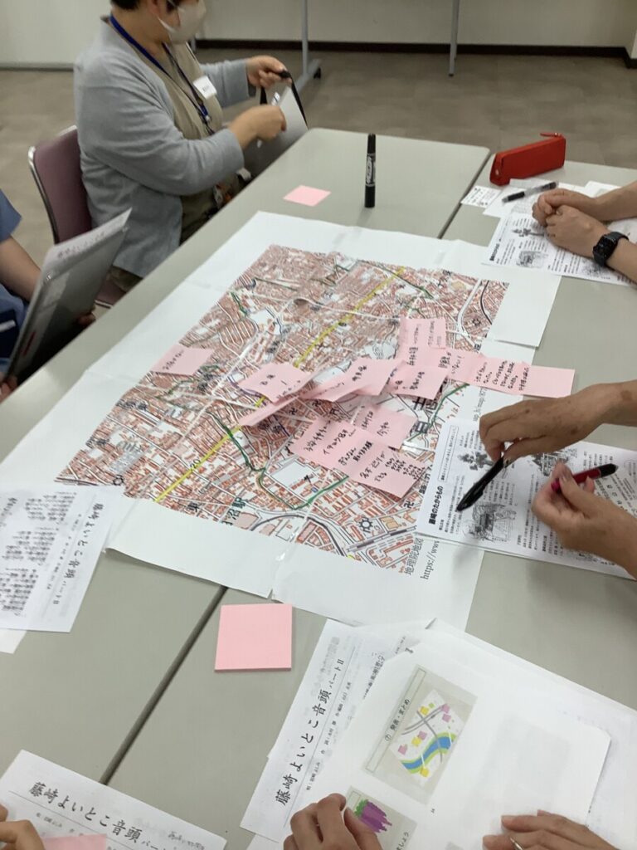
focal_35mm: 31
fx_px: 761
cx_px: 318
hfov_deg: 45.4
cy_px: 425
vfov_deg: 58.4
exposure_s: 1/100
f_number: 2.4
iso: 64
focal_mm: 3.3
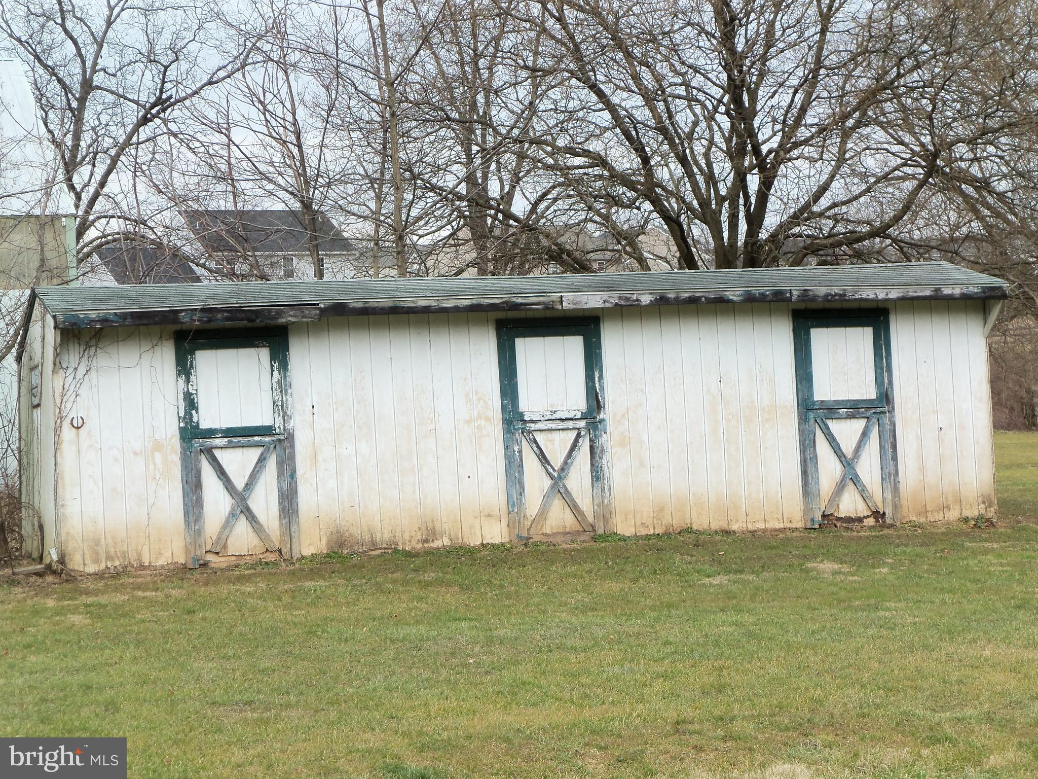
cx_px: 519
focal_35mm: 78
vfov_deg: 18.9
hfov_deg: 25.0
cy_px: 390
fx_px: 2339
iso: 80
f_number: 4.2
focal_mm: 14.3
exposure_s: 1/125
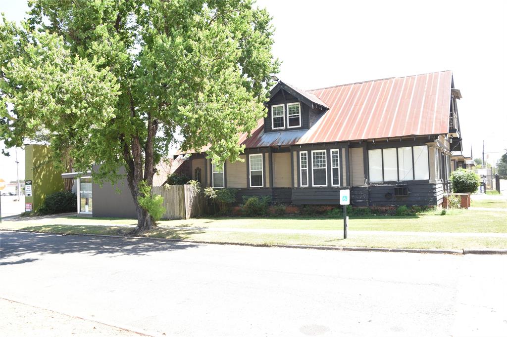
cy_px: 168
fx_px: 380
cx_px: 254
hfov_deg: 67.4
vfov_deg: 47.9
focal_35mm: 27
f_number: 7.1
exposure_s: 1/200
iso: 320
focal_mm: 18
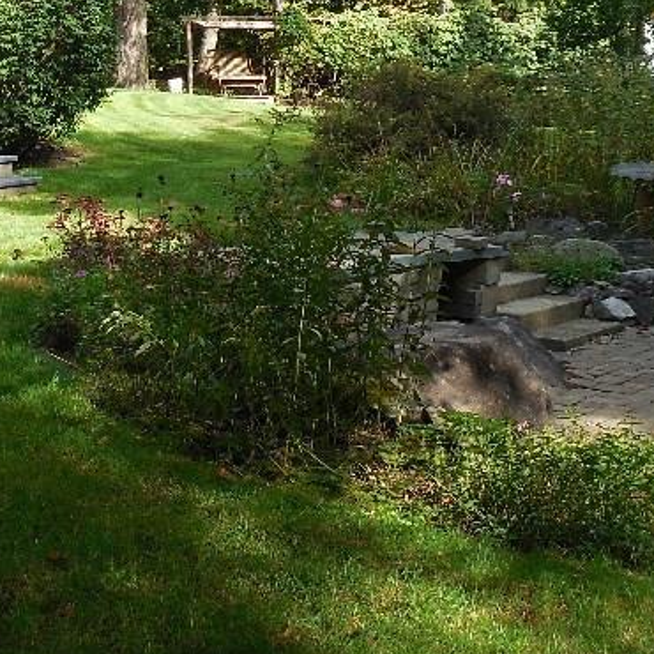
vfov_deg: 23.9
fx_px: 1518
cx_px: 141
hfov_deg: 24.0
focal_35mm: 71
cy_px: 108
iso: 125
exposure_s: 1/200
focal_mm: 5.2
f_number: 4
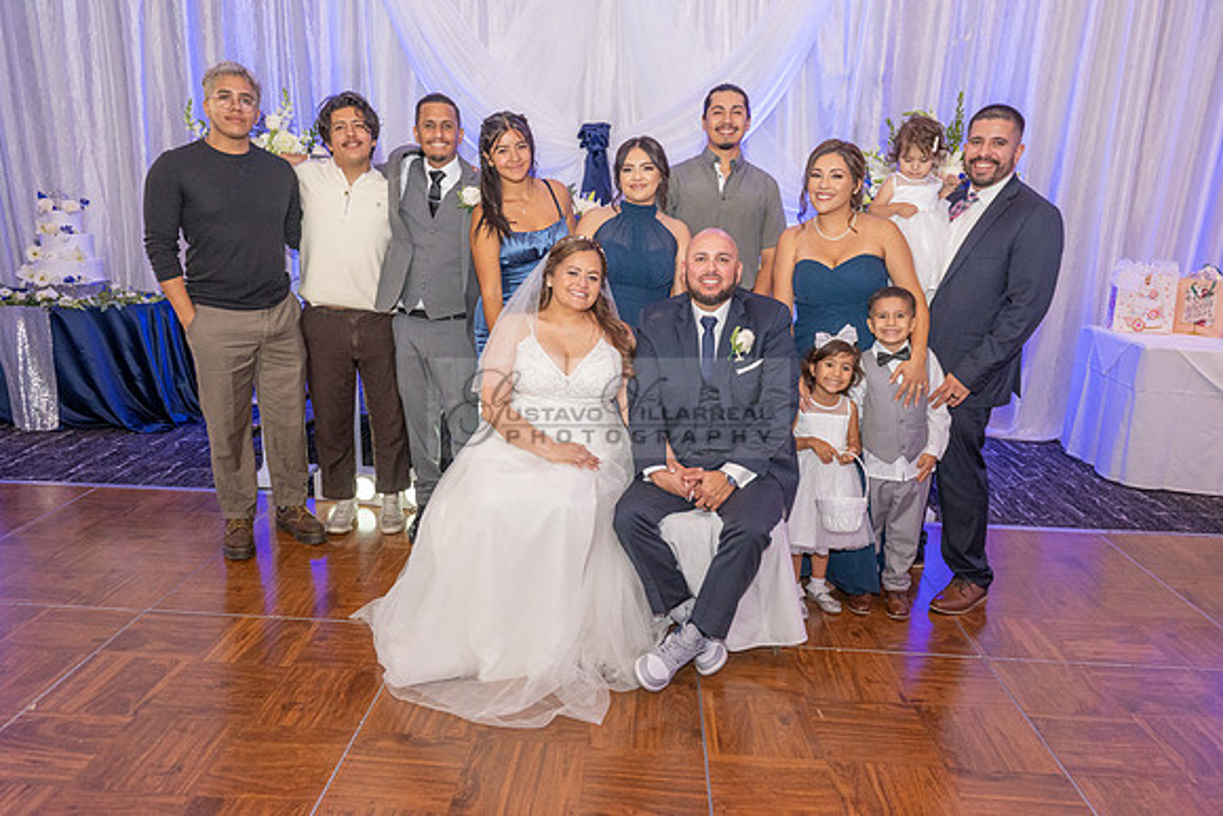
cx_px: 586
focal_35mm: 26
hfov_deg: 68.9
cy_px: 446
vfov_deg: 49.2
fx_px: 891
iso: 1600
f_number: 4
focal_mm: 24
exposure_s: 1/200
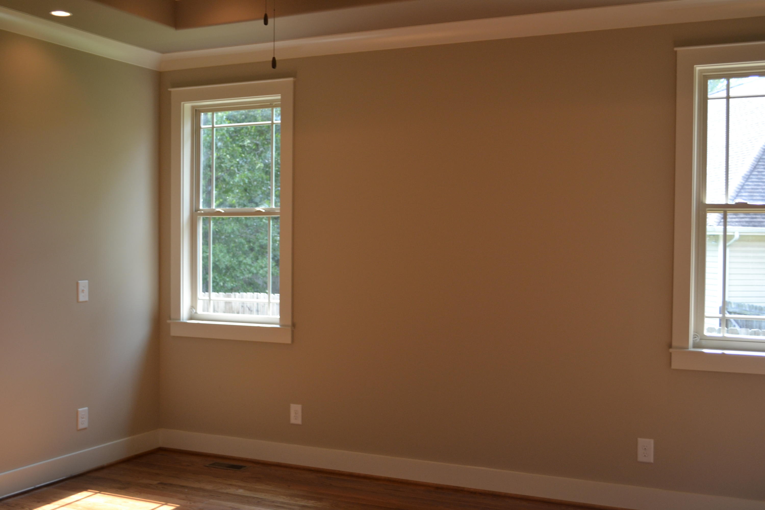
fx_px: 829
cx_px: 382
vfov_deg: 34.2
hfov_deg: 49.6
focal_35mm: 39
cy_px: 255
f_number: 4.2
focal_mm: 26
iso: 400
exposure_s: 1/125
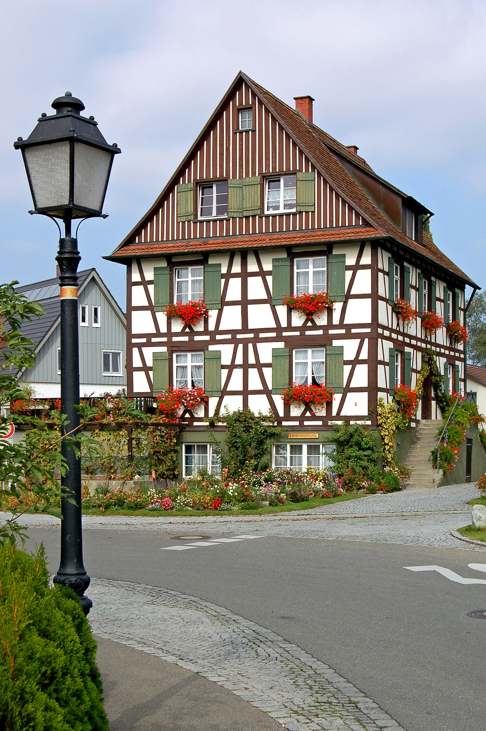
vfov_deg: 35.1
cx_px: 243
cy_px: 366
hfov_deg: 23.7
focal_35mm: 57
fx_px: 1156
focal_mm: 38
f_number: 10
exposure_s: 1/250
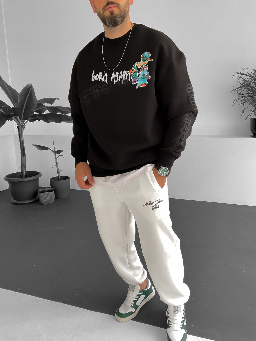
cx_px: 128
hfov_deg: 48.2
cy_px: 170
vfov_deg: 61.7
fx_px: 286
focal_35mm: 29
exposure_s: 1/120
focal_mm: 3
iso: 64
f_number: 1.8
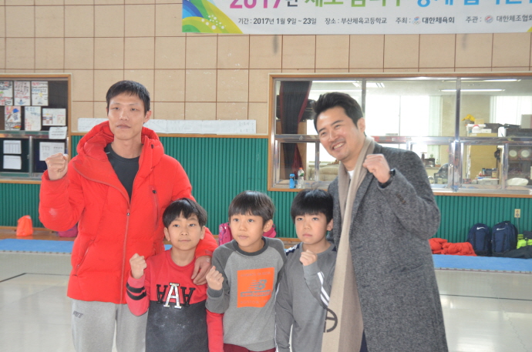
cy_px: 176
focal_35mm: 52
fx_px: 774
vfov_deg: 25.6
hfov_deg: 37.9
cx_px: 266
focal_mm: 35
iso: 1000
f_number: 5
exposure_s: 1/60
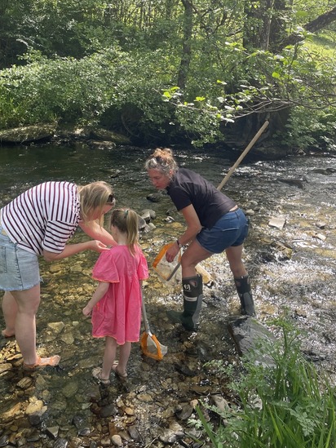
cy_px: 164
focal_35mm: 36
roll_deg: -2.4
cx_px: 141
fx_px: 466
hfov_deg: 39.6
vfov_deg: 50.7
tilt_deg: -11.3
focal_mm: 4.2
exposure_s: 1/425
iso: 32
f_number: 1.6
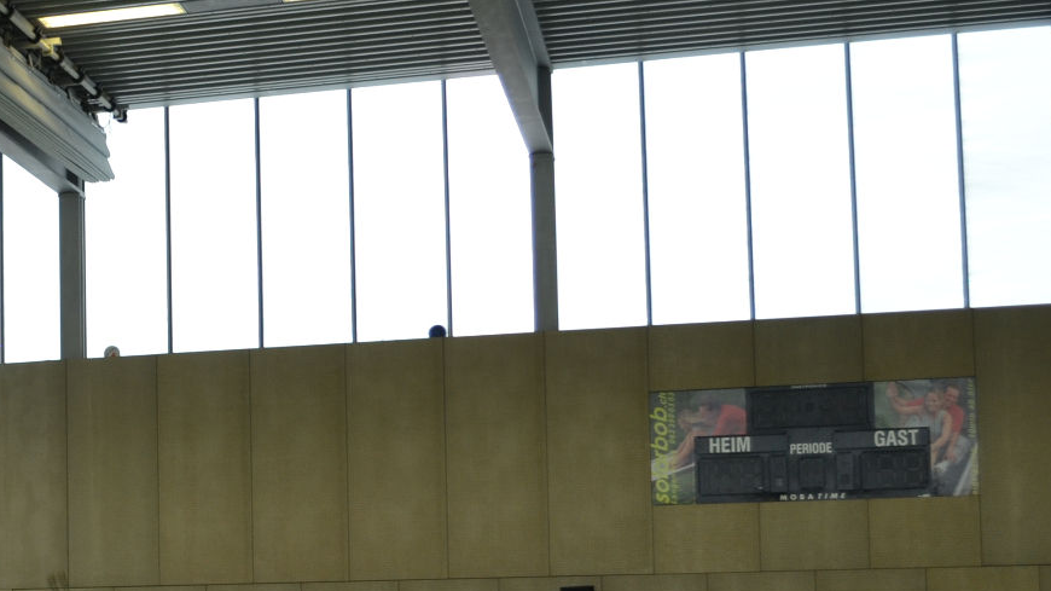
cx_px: -81
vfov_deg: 16.0
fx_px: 2062
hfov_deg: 26.5
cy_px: 582
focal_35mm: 74
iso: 160
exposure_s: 1/125
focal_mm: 20
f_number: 4
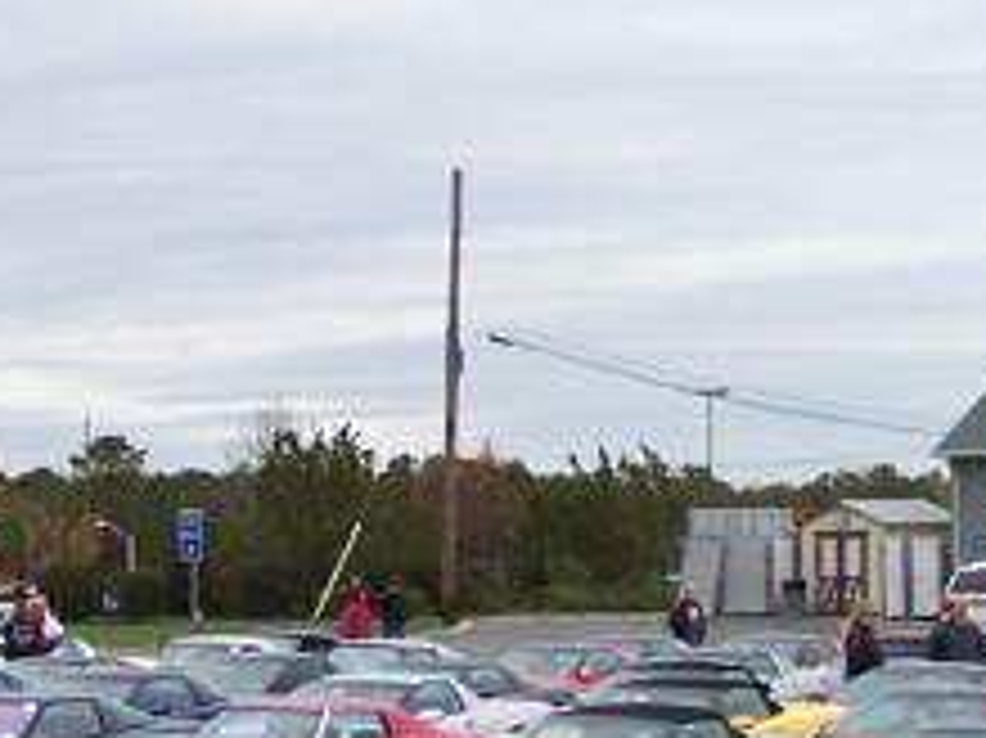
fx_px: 3957
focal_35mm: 139
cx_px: 909
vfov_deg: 10.7
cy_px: 338
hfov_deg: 14.1
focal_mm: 6.3
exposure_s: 1/250
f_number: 2.8
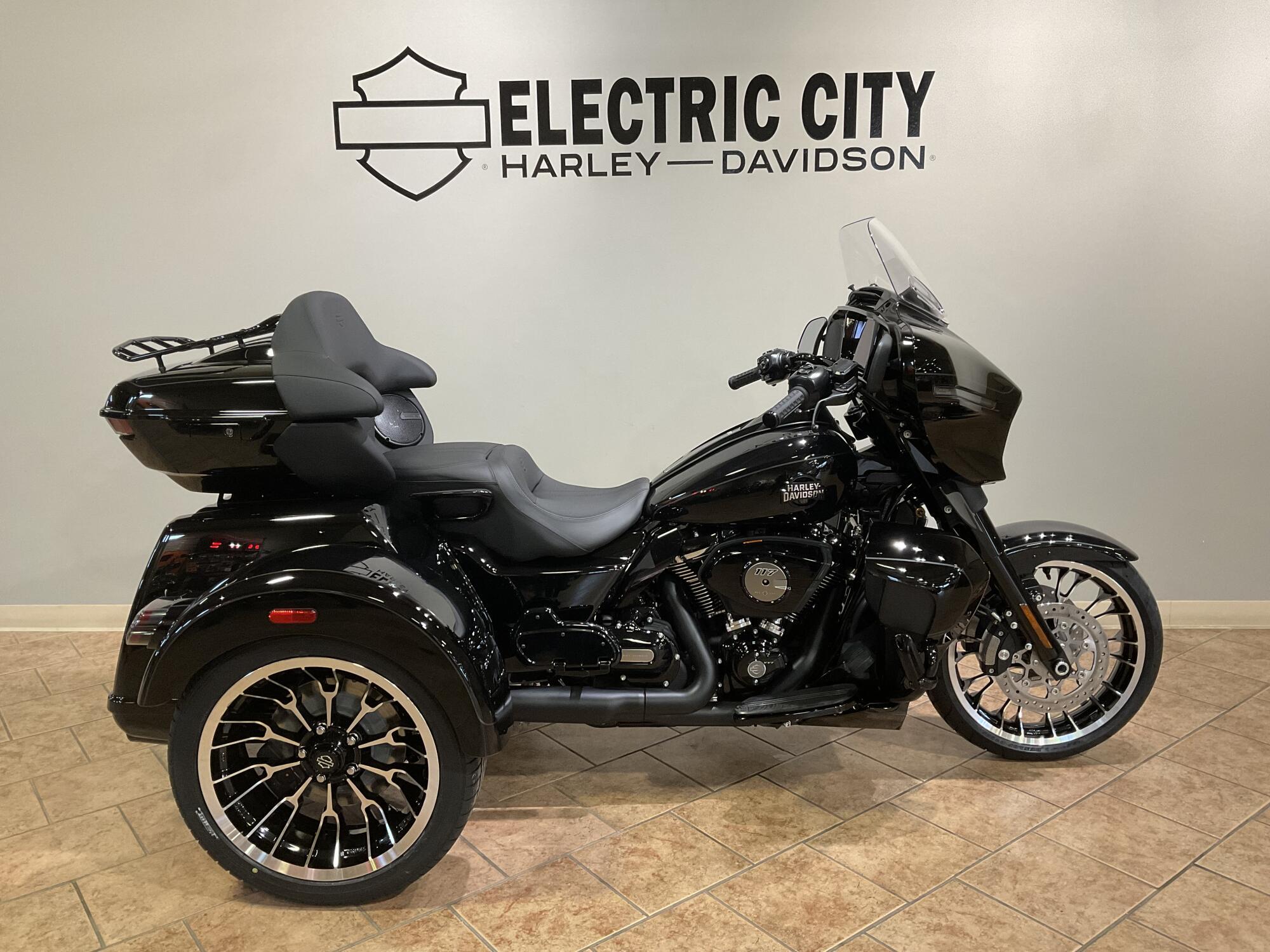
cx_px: 635
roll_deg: +0.6
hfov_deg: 61.7
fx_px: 1064
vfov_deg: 48.2
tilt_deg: -12.2
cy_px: 476
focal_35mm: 29
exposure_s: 1/60
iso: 100
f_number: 1.8
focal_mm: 3
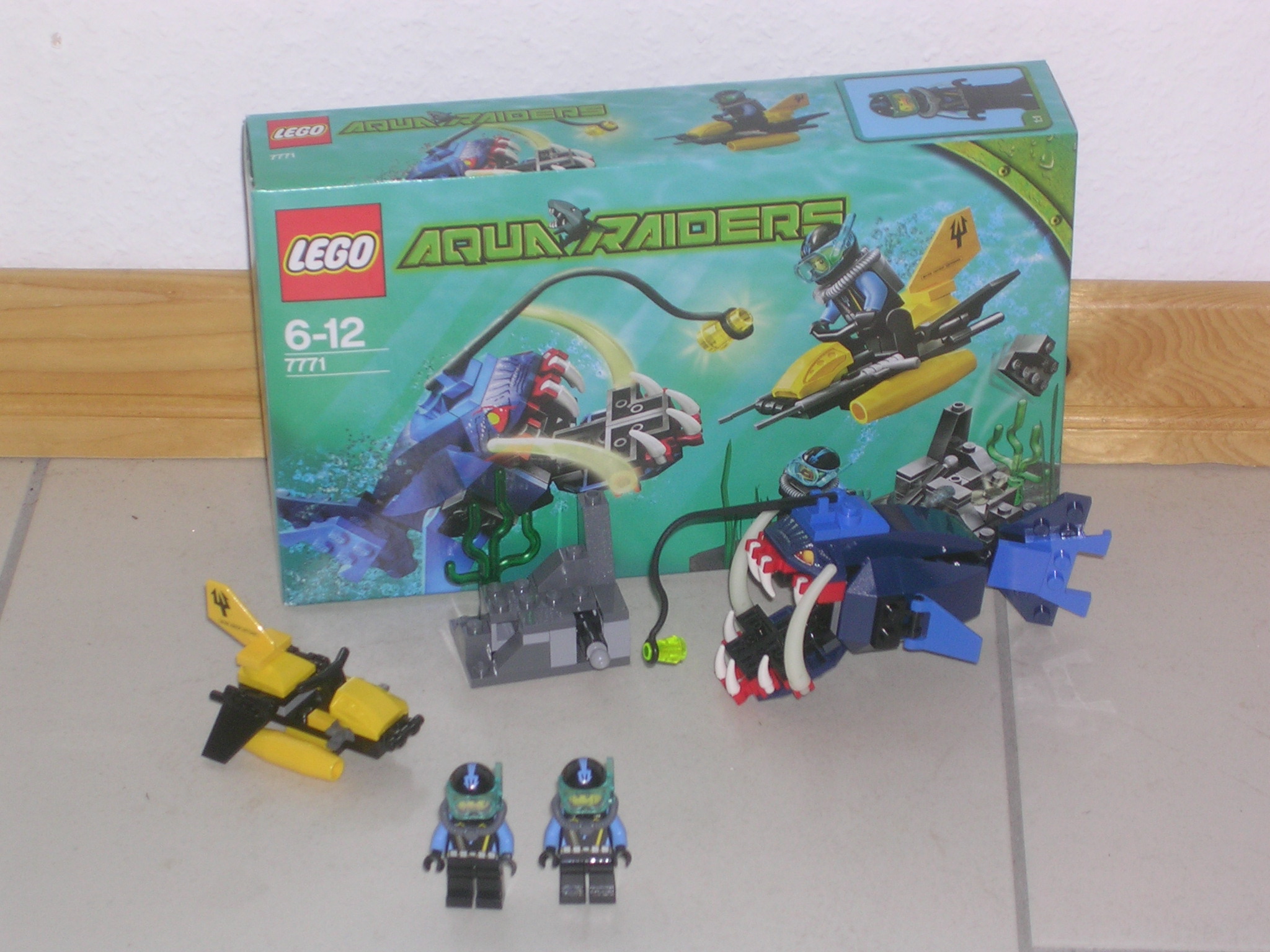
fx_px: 4219
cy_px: 476
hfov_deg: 17.1
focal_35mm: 115
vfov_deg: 12.9
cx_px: 635
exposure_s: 1/60.1
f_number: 4.9
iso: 50
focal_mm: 17.4
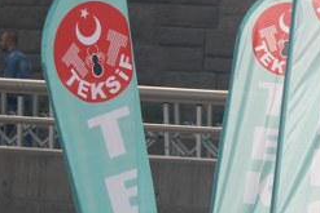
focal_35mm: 272
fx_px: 2419
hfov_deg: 7.5
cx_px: 451
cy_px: 168
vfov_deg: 5.1
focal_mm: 56
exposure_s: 1/640
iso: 100
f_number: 6.3
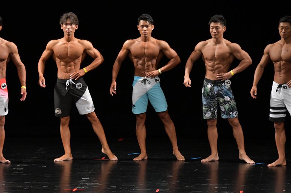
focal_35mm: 270
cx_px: 146
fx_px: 2181
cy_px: 96
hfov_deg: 7.6
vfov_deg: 5.1
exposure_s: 1/400
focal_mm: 180
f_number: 5.6
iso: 3200
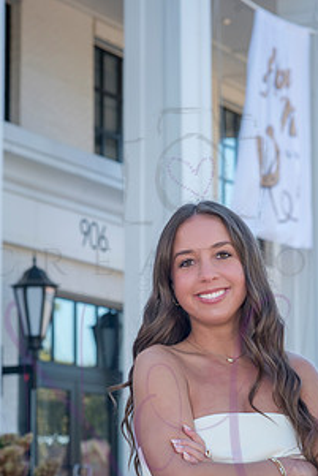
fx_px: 1681
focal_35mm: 127
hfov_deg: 10.8
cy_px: 318
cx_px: 198
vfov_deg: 16.1
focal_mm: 85
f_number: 7.1
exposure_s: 1/640
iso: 800
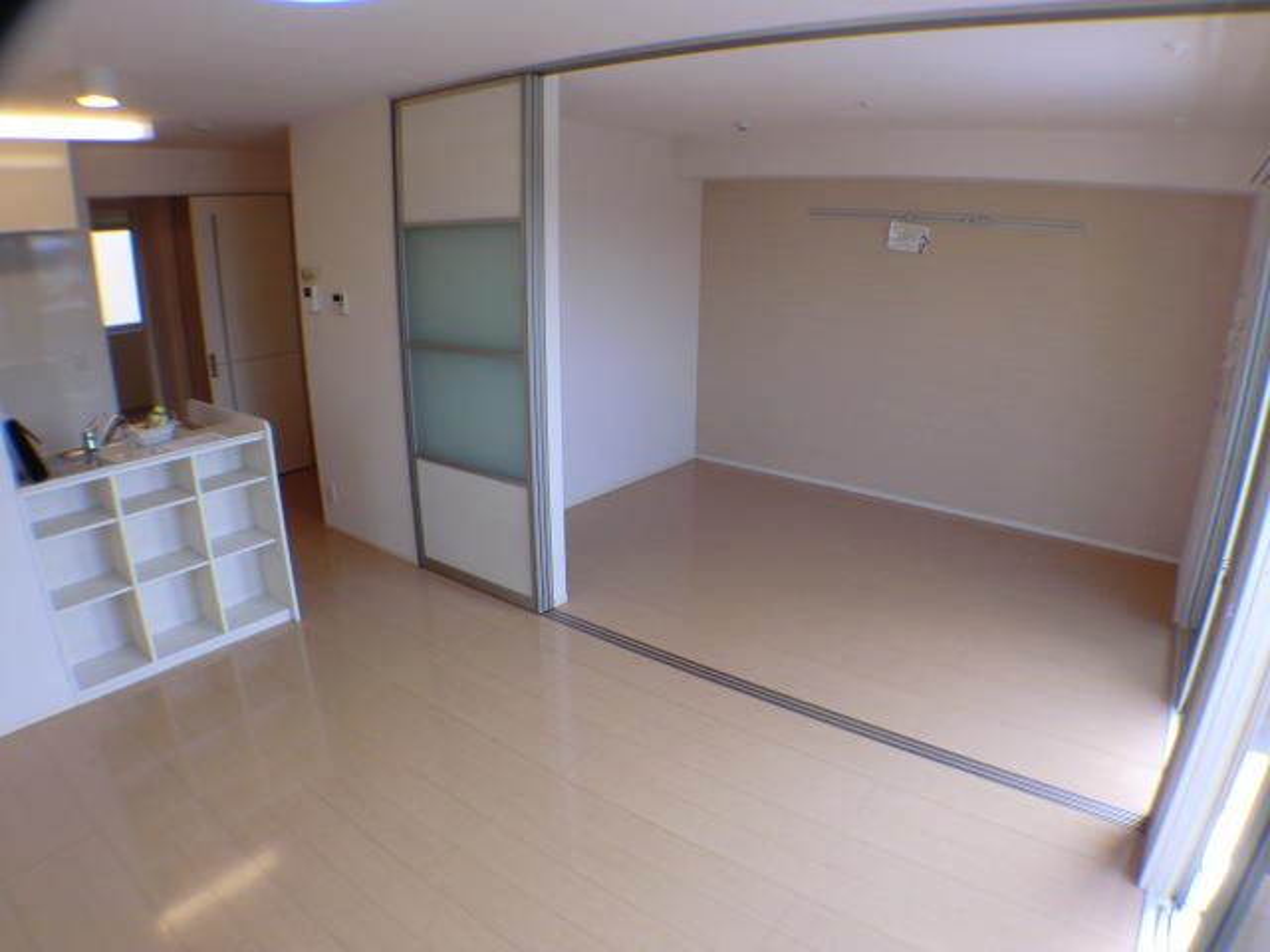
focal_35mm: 34
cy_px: 476
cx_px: 635
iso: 80
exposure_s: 1/60
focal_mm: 6.1
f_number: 3.6
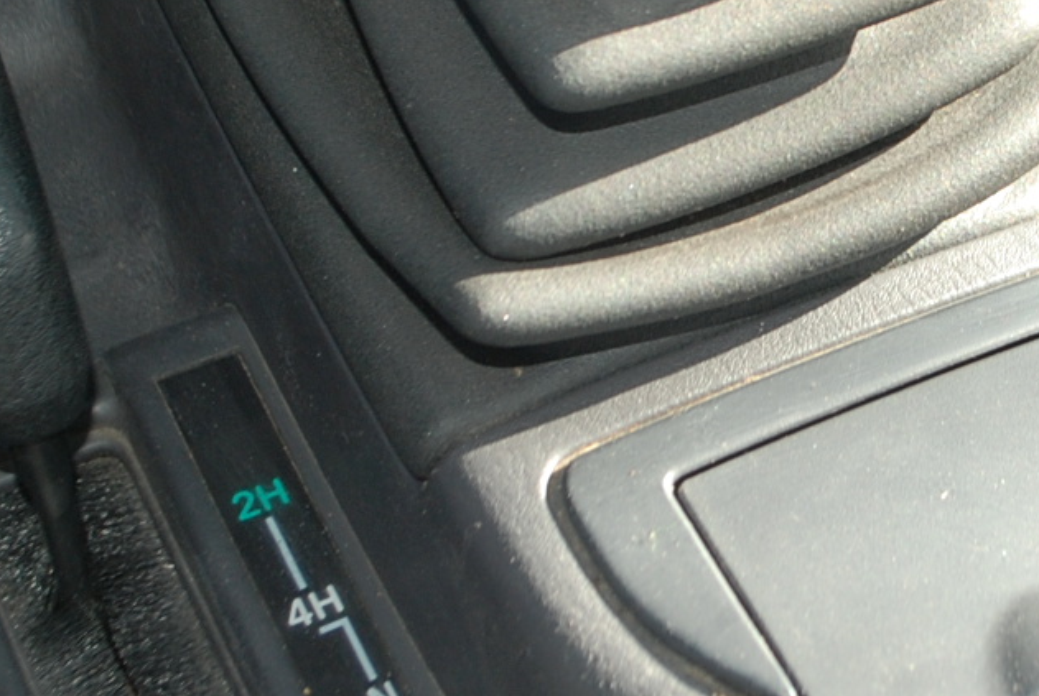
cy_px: 169
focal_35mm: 92
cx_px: 838
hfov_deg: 21.8
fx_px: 2660
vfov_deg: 14.9
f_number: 3.8
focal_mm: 20
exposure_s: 1/100
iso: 200
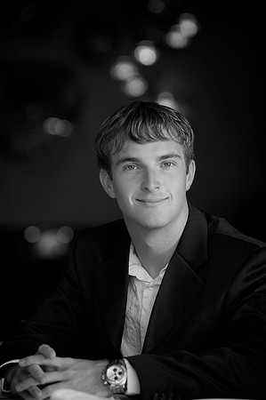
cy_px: 200
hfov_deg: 6.1
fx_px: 2499
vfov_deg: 9.2
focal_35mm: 225
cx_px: 133
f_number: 3.5
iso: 100
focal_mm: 150
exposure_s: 1/80
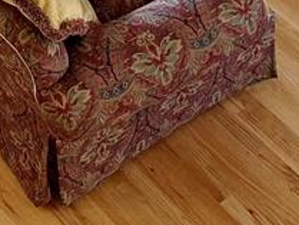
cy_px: -257
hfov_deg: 11.9
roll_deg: +1.4
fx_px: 1426
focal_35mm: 165
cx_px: 43
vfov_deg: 8.4
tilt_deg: -38.1
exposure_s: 1/120
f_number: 1.78
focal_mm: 6.76
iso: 250
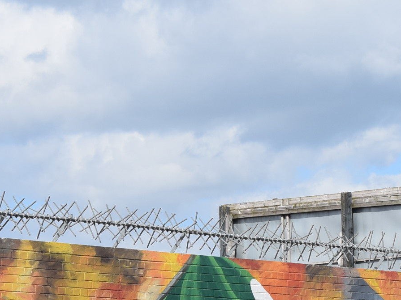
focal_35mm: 251
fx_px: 2907
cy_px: 376
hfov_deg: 7.9
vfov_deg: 5.9
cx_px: 238
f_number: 10
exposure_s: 1/400
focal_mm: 52
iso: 200
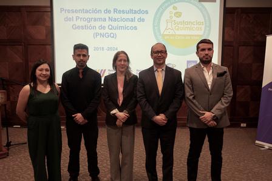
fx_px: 212
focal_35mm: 28
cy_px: 90
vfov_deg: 46.4
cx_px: 136
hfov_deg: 65.5
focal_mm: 28
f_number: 4
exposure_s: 1/160
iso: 1600
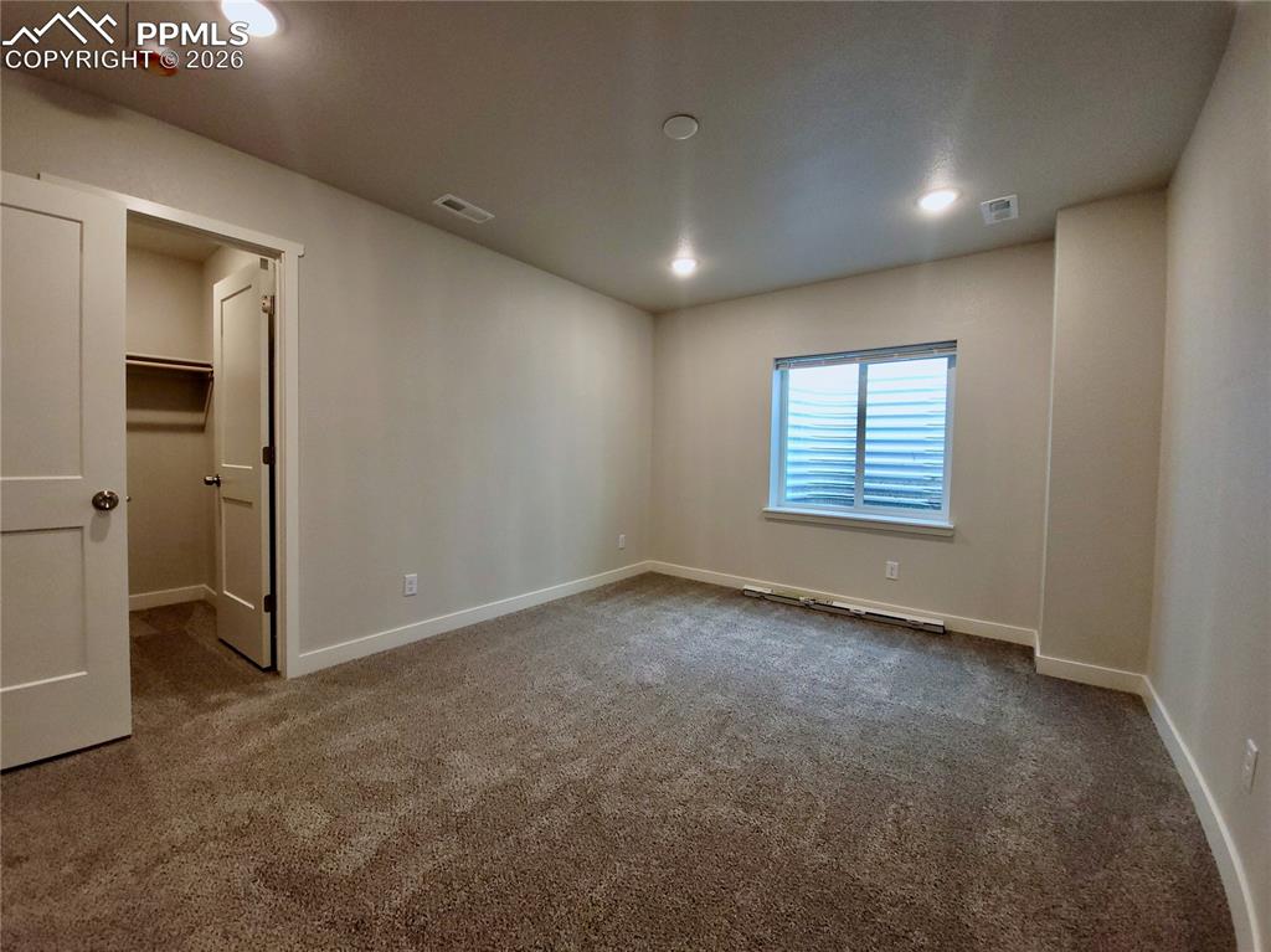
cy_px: 476
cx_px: 636
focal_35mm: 13
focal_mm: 1.74
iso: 80
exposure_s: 1/30
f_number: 2.2
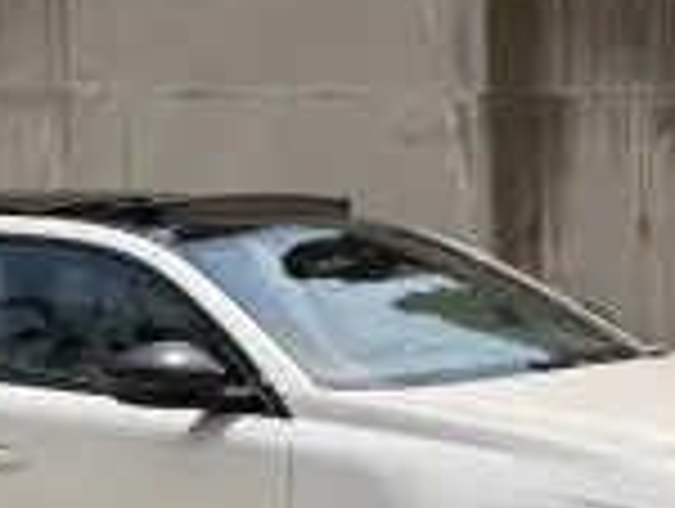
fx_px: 2246
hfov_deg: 17.1
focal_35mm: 115
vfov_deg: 12.8
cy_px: 472
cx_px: 315
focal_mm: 6.76
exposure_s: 1/5587
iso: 80
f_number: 1.78
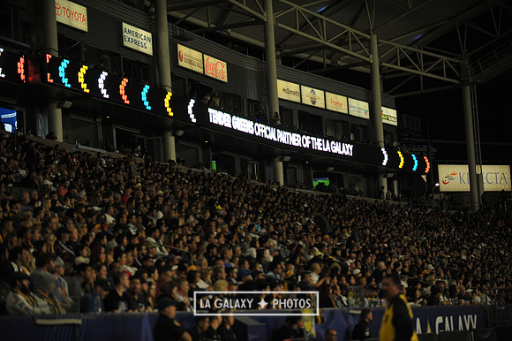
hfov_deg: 17.7
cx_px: 256
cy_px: 170
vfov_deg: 11.8
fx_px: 1649
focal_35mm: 116
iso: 1250
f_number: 2.8
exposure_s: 1/1250
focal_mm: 116
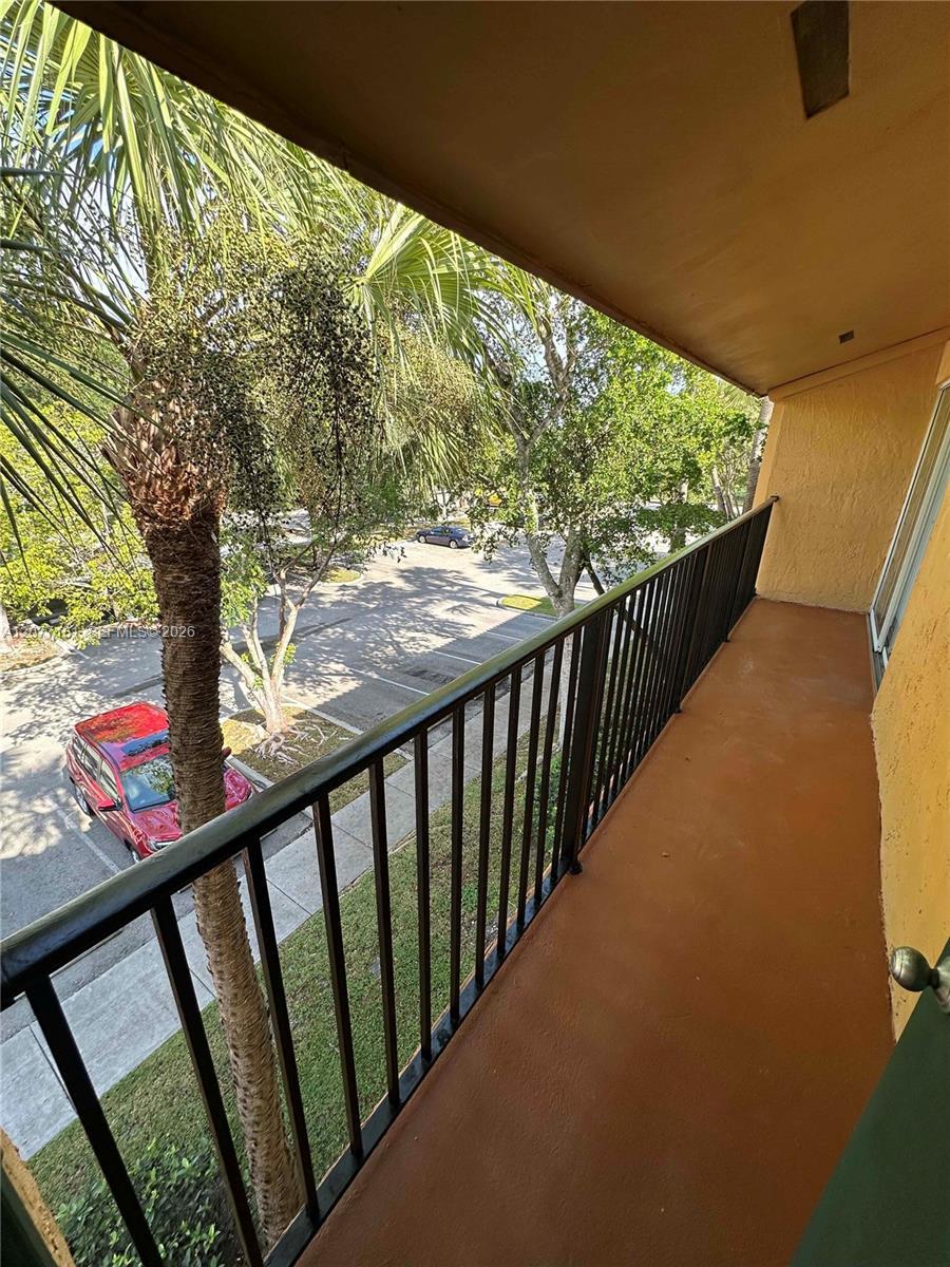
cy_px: 634
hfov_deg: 85.7
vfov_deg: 102.1
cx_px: 475
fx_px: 512
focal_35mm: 14
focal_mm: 2.22
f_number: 2.2
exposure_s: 1/244
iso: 40
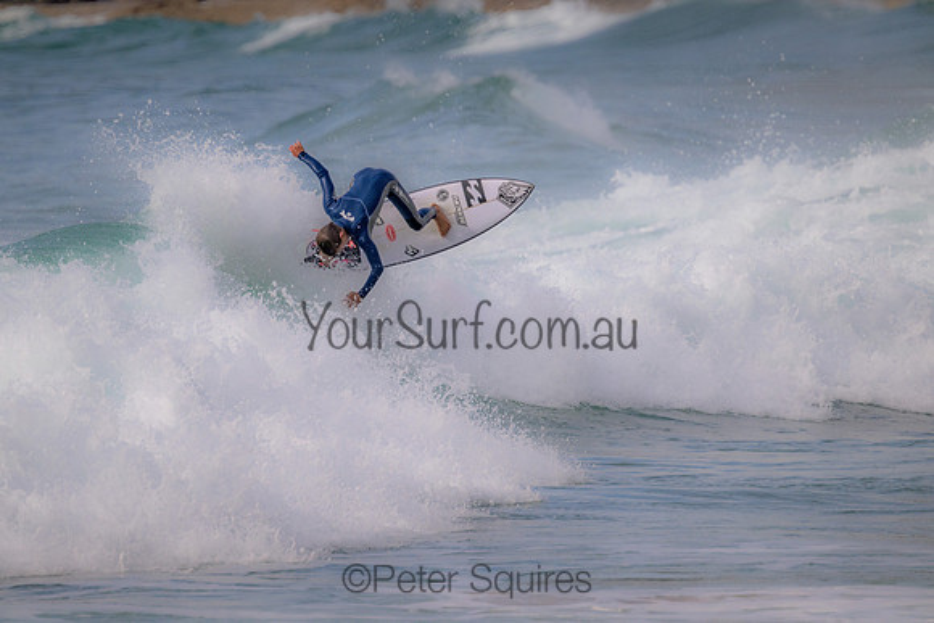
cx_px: 467
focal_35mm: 800
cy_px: 312
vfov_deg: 1.7
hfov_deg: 2.6
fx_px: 20759
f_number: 11
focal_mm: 800
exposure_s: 1/2000
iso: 1100
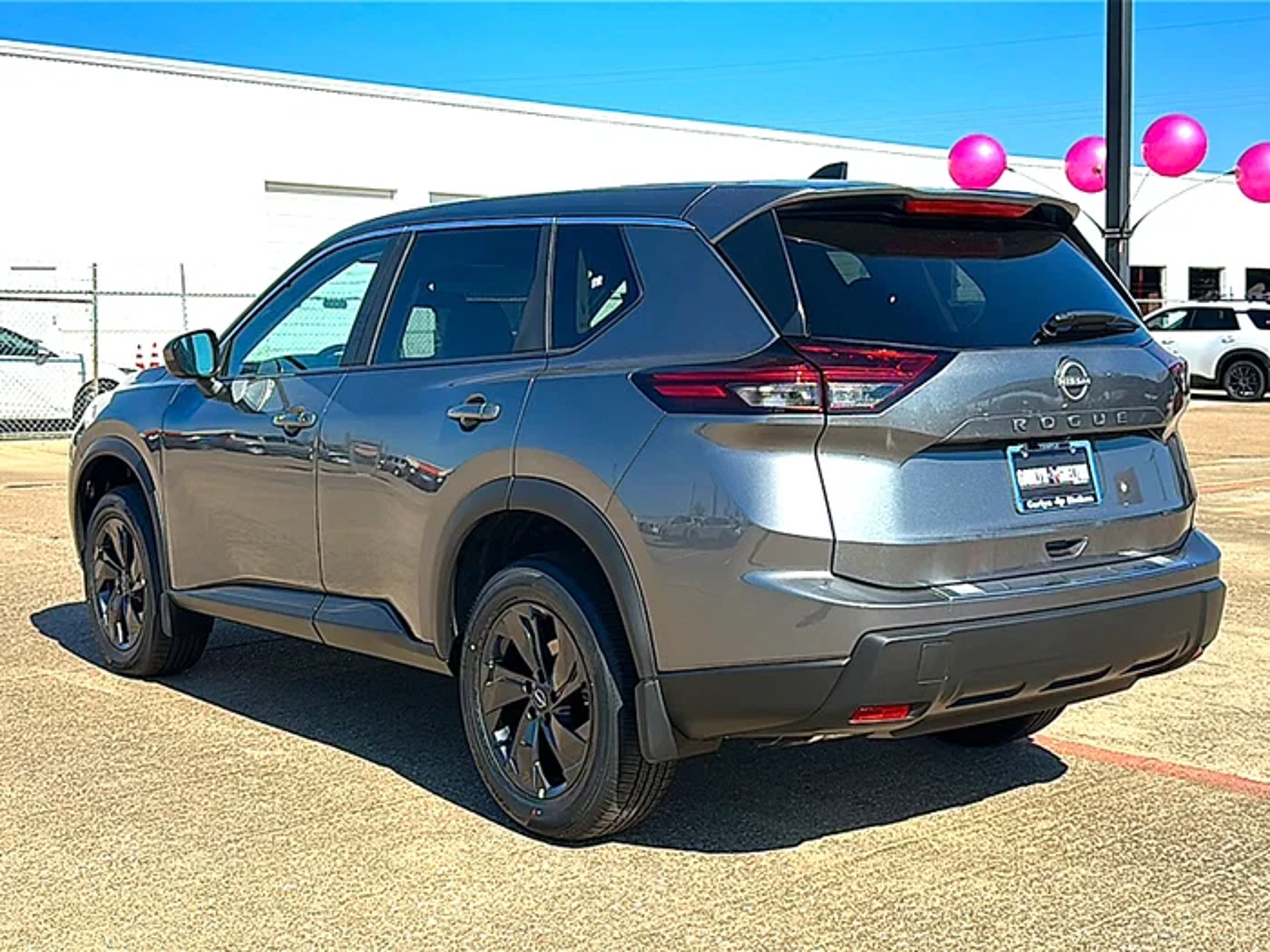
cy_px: 476
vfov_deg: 38.7
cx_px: 635
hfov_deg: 50.1
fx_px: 1357
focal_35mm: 37
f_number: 1.78
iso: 80
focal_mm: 6.86
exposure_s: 1/4808
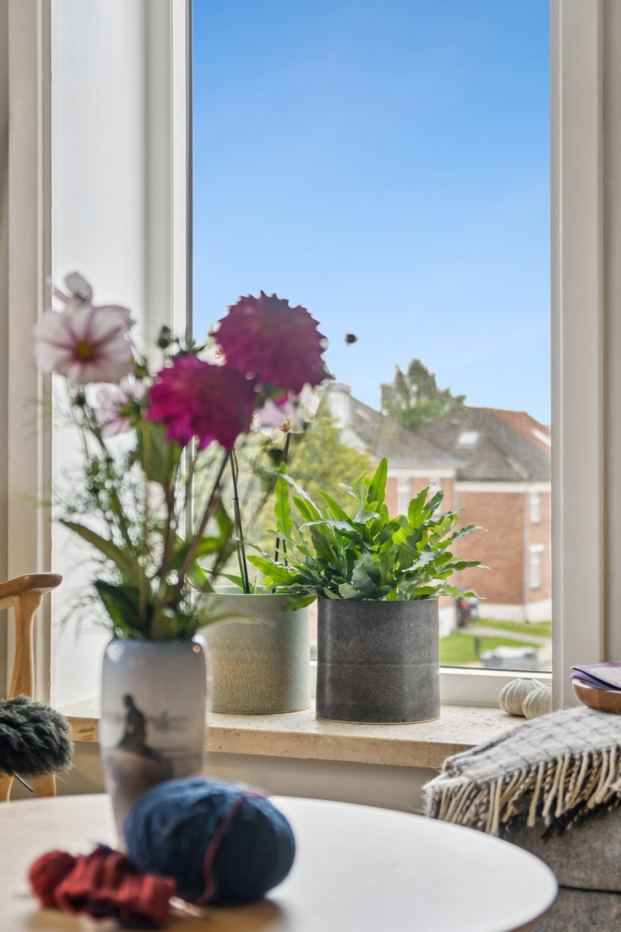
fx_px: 1708
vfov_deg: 30.5
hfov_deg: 20.6
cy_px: 466
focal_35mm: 66
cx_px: 310
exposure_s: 1/125
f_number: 4
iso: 200
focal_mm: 44
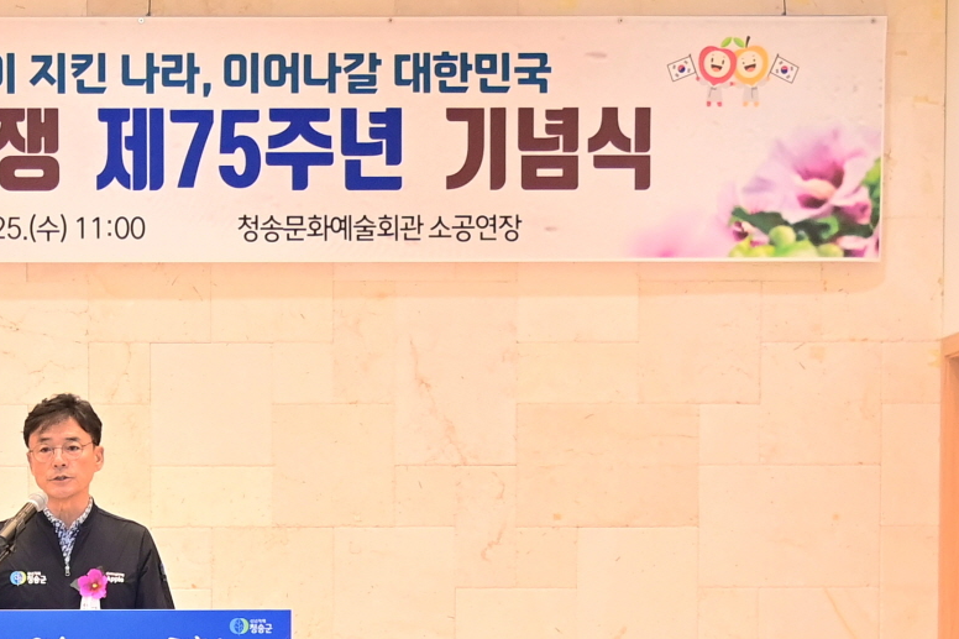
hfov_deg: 15.1
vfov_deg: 9.9
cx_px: 68
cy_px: 940
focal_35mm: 134
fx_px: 3569
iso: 1600
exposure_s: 1/250
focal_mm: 40
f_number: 4
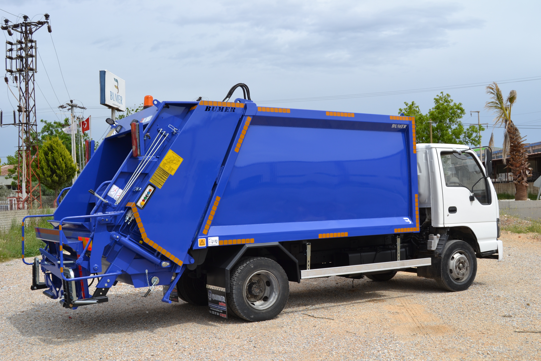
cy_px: 185
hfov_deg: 48.5
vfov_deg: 33.4
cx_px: 270
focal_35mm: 40
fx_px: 601
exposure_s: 1/250
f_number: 8
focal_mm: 26
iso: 100
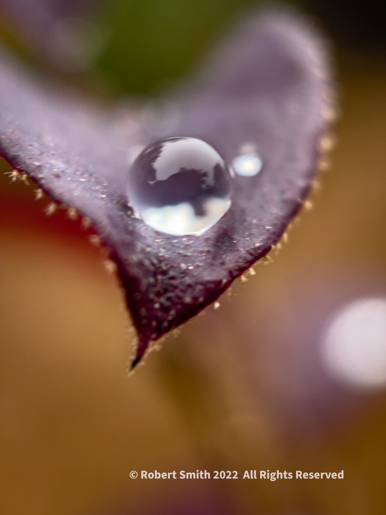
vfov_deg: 30.3
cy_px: 258
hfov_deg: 22.9
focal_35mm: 64
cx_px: 193
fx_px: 952
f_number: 2.2
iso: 32
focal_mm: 7.5
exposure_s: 1/120
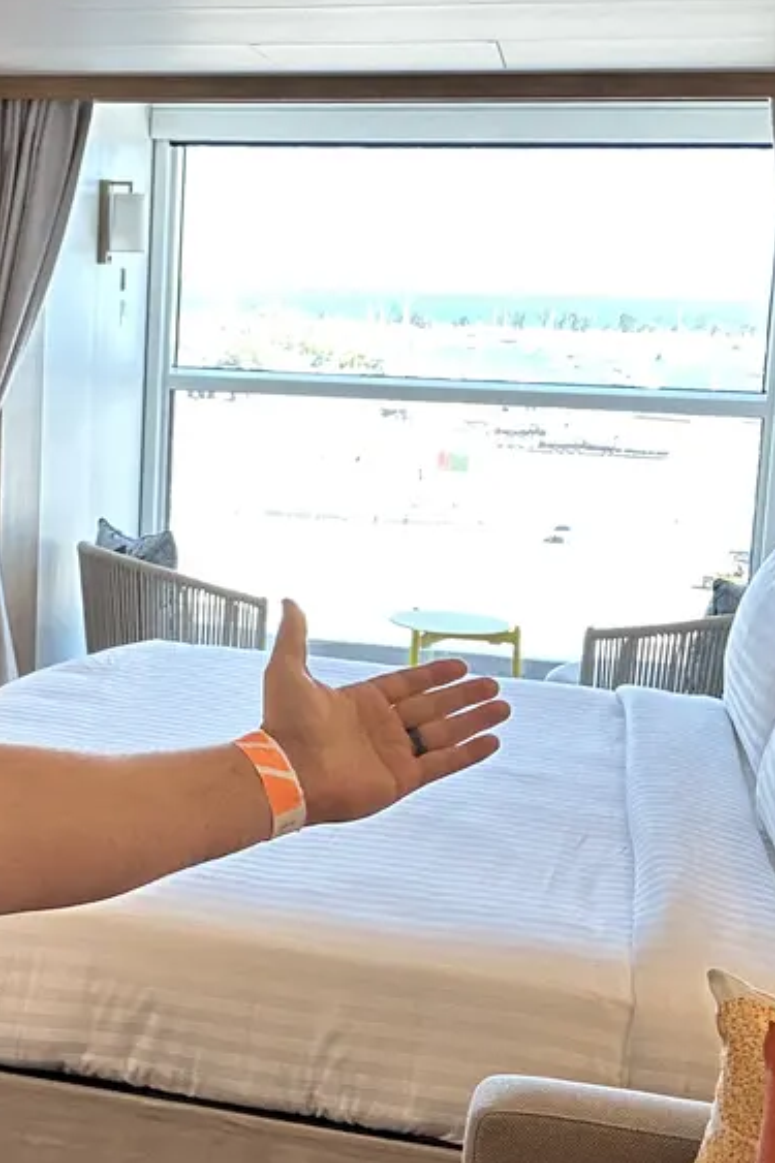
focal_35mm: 51
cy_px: 461
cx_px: 112
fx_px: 1648
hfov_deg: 25.8
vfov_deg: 38.7
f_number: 1.9
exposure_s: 1/87
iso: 80
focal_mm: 2.69
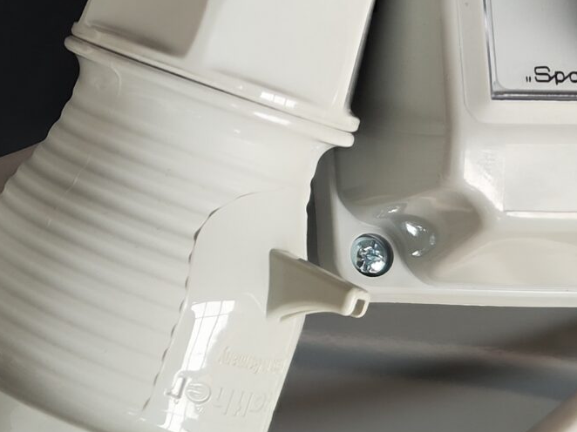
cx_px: -136
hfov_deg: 20.4
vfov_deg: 16.4
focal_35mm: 89
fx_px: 1483
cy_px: 39
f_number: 1.69
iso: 339
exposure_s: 1/100
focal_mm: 7.01
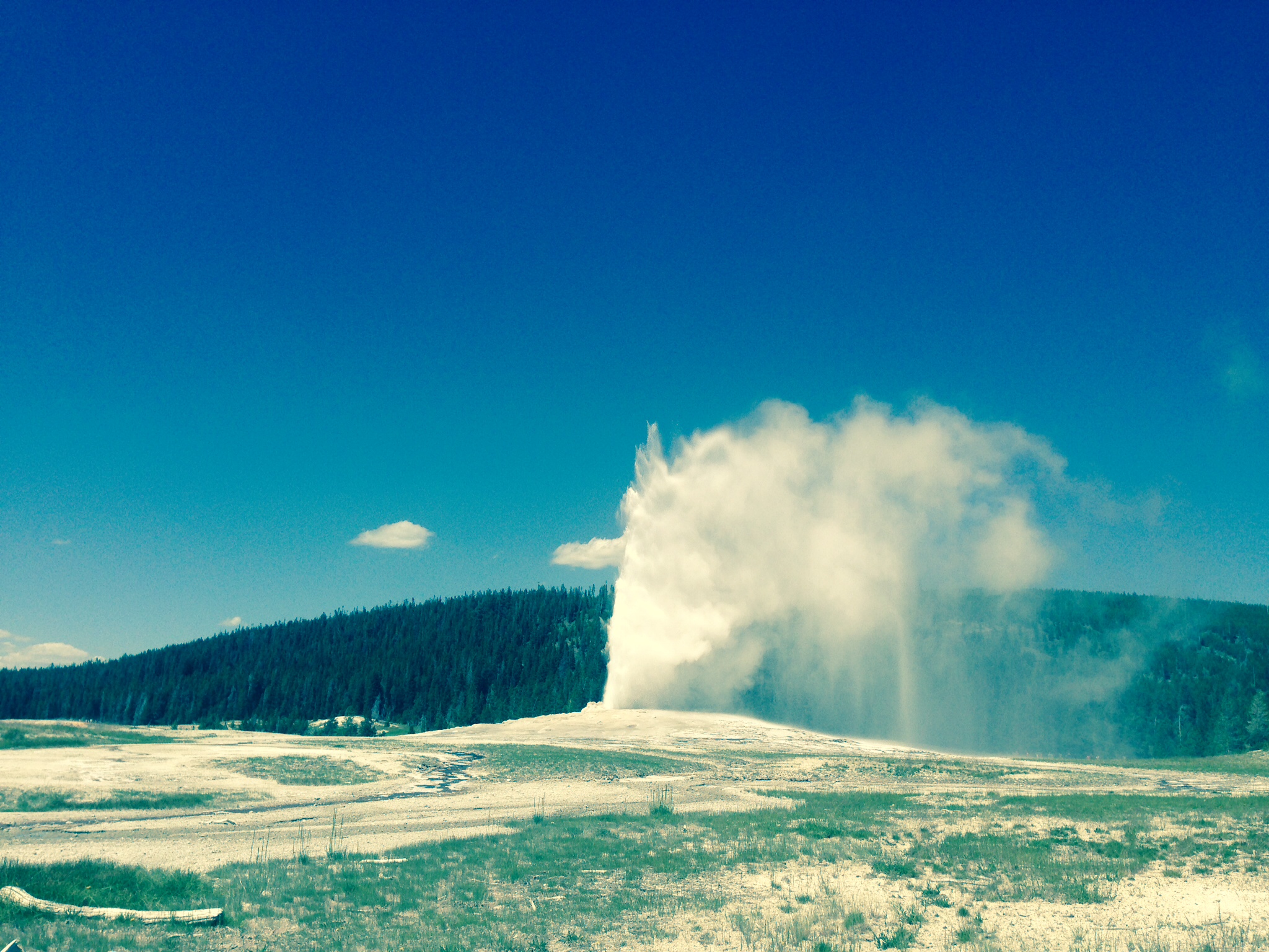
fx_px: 1210
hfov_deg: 55.4
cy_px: 476
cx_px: 634
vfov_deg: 42.9
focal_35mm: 33
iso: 50
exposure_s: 1/2584
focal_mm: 4.12
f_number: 2.4
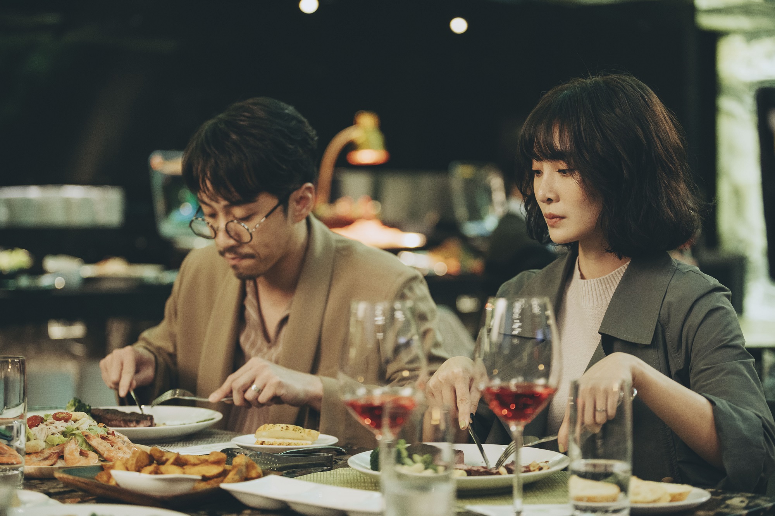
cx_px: 388
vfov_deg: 19.5
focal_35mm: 70
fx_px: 1507
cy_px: 258
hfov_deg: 28.8
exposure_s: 1/80
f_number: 2.8
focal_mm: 70
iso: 2000
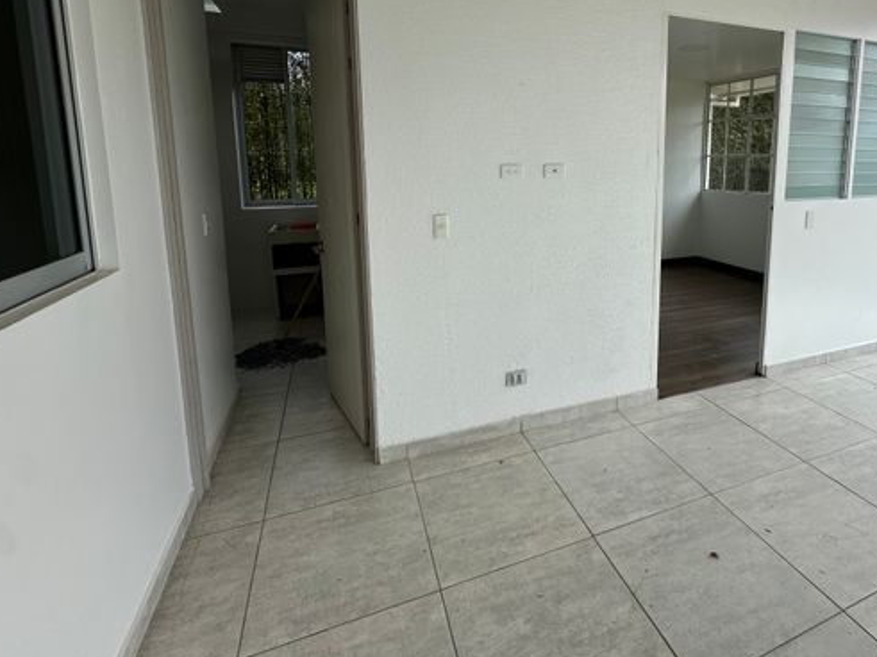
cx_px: 540
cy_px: 225
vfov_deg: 67.0
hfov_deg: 83.3
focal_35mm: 19
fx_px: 481
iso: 40
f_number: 2.2
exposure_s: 1/471
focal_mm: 2.22
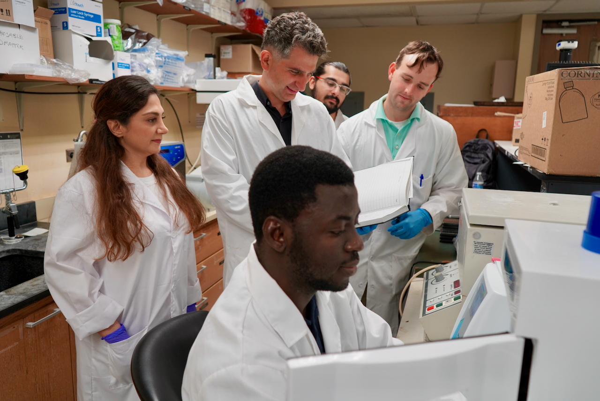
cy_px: 200
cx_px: 300
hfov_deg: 65.5
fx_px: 467
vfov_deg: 46.4
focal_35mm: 28
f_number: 4
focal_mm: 28
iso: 1250
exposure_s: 1/160
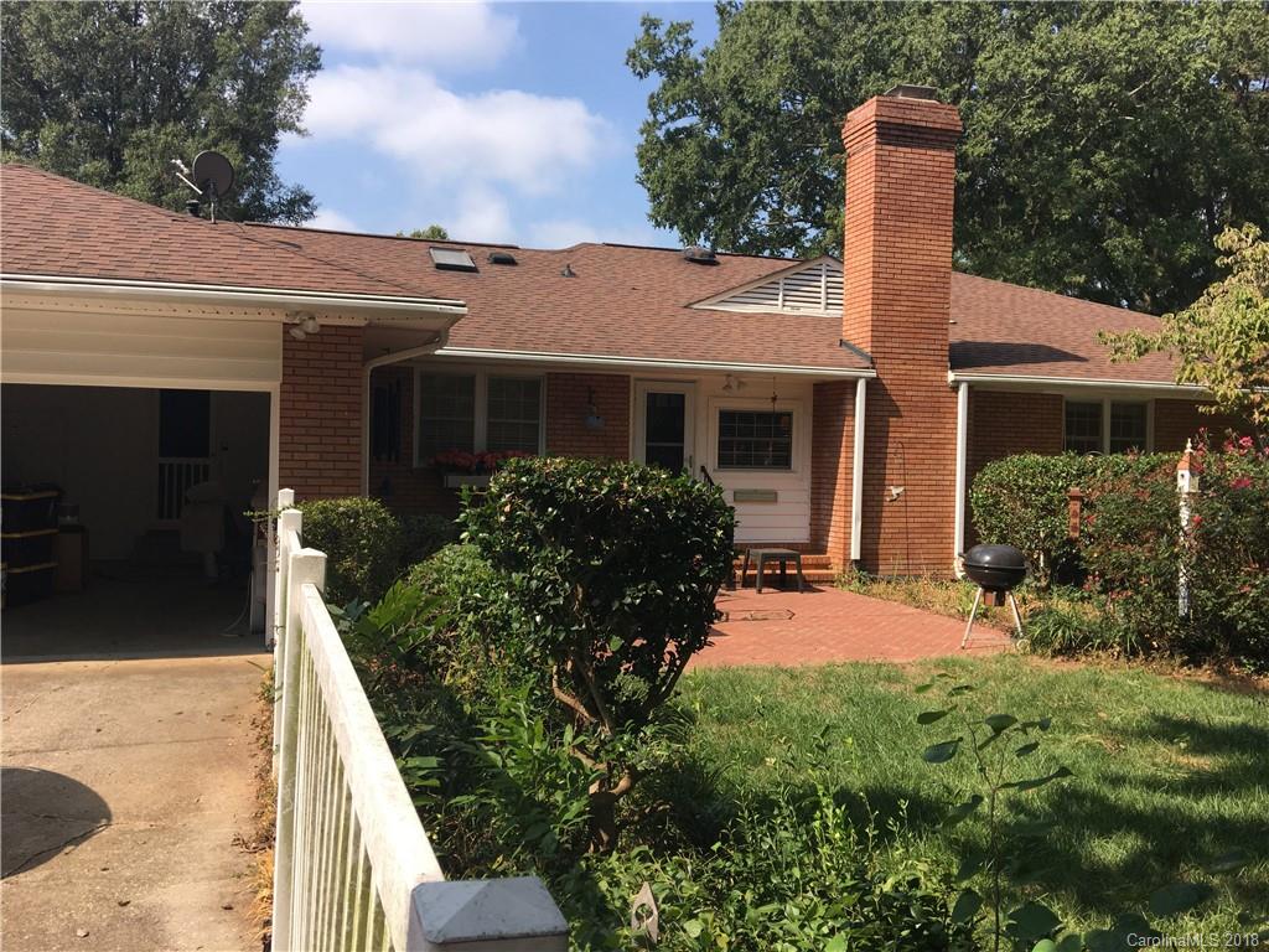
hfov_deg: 61.7
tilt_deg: +0.7
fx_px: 1063
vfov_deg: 48.2
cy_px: 476
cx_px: 634
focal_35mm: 29
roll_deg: -0.8
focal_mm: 4.15
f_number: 2.2
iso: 32
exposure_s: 1/1304
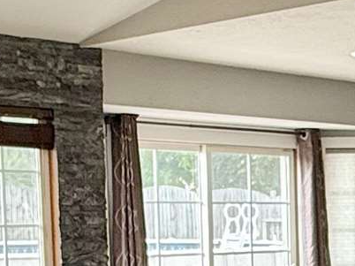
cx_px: 326
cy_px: 360
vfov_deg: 13.3
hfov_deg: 18.1
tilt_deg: -7.4
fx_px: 1097
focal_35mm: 107
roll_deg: +0.1
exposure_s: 1/120
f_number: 2.2
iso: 125
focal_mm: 2.22
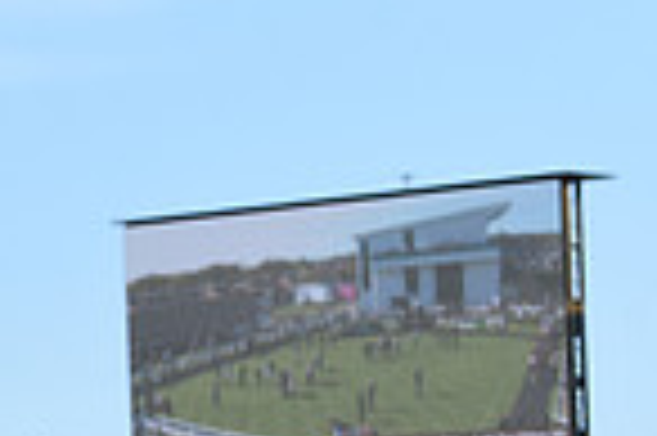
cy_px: 852
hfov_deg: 6.8
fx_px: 5432
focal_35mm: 298
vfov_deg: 4.5
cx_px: -477
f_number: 5.6
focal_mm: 75
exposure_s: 1/2500
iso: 400
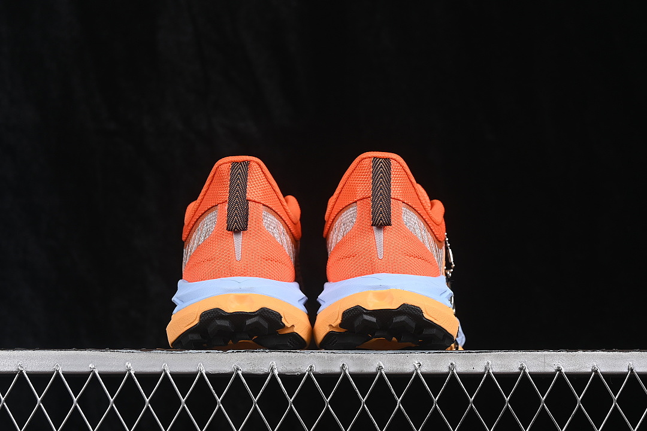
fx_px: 1348
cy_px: 216
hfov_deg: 27.0
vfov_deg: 18.2
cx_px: 324
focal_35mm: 75
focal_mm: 50
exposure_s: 1/80
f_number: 7.1
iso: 160
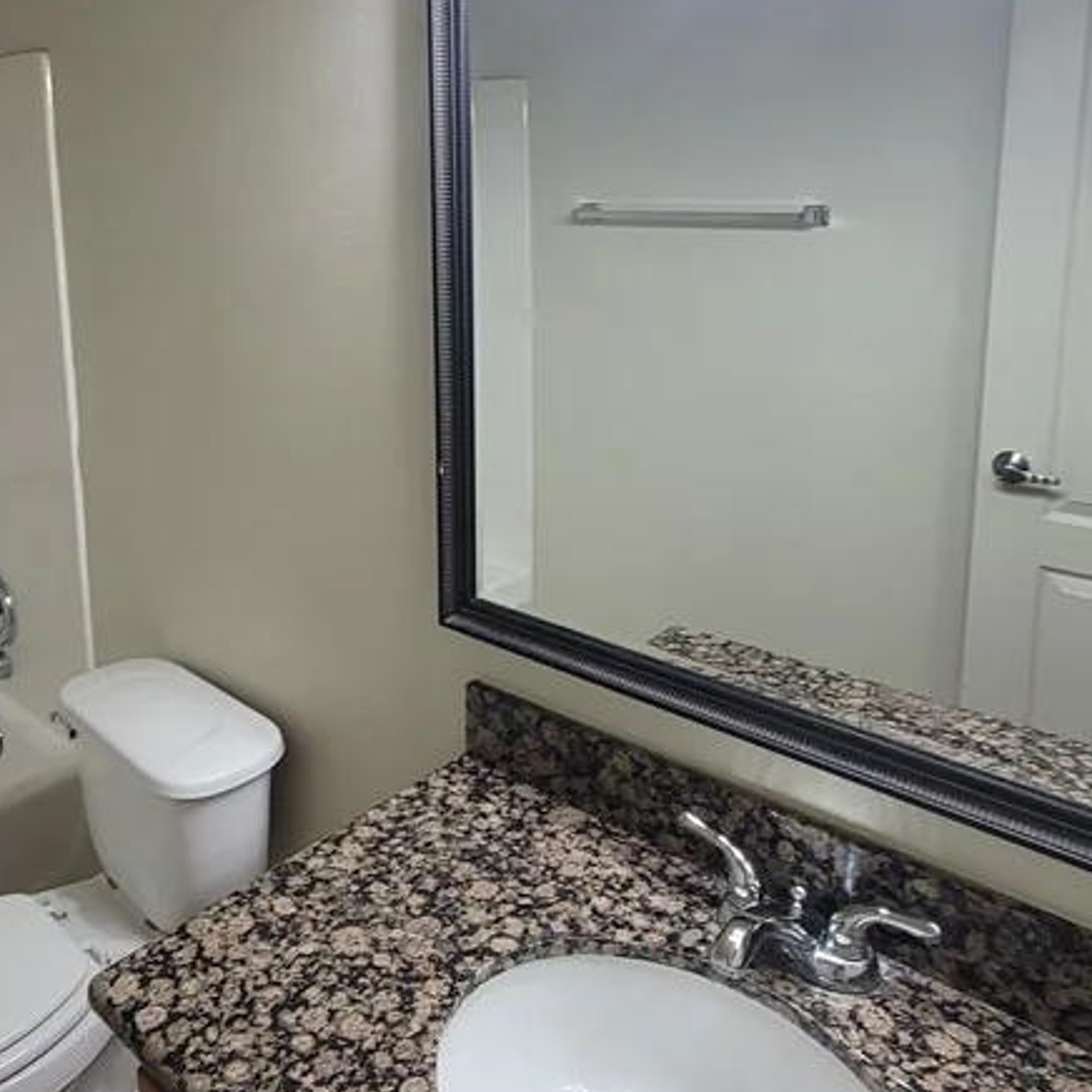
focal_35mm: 27
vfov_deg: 57.8
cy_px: 368
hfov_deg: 57.9
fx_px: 964
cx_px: 371
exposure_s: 1/60
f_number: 2.2
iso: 100
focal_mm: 2.2
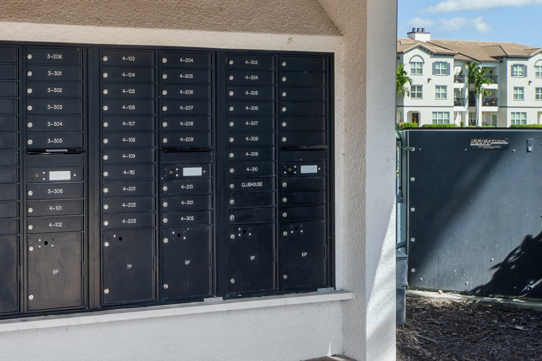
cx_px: 0
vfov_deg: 28.5
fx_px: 707
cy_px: 130
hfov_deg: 37.5
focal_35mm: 47
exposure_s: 1/60
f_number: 9
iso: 100
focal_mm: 14
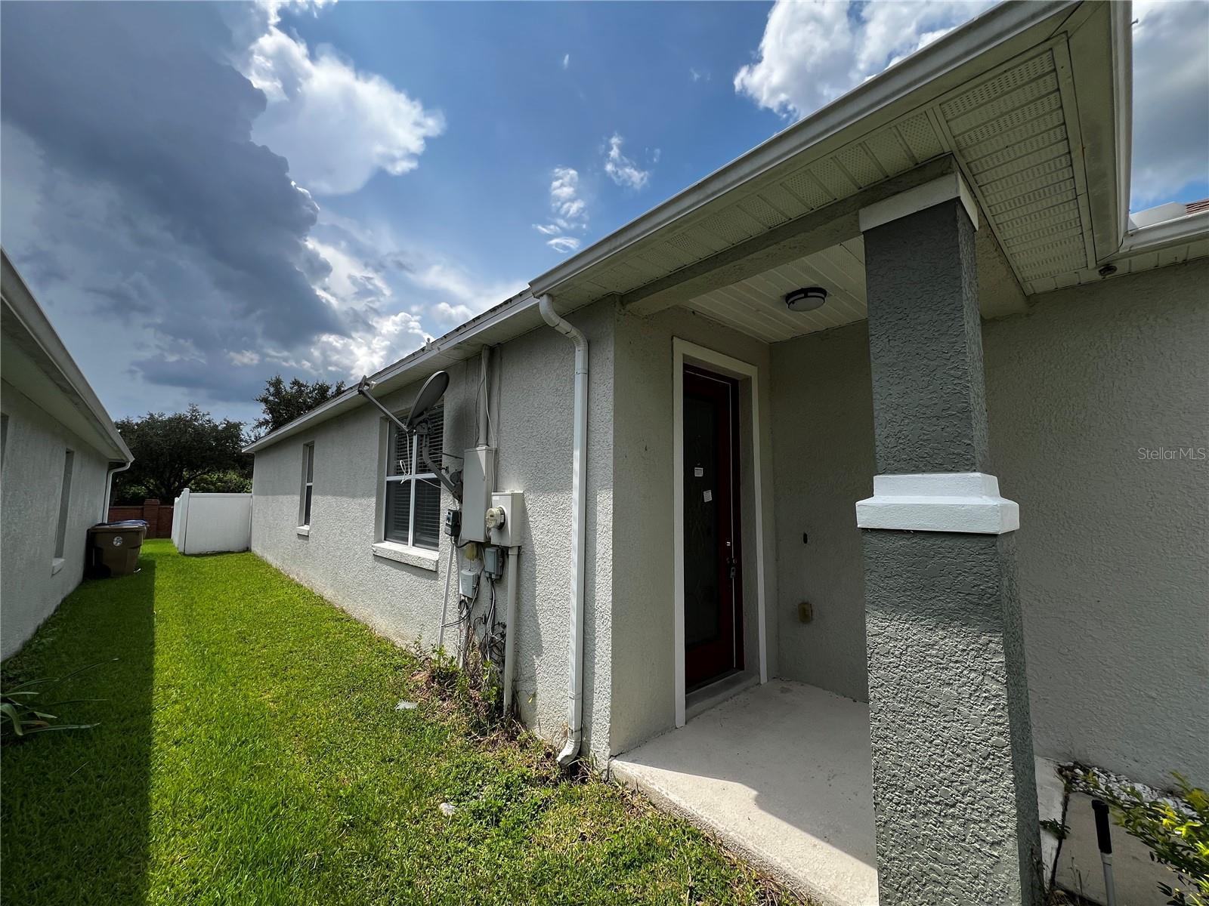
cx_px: 604
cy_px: 453
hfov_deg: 106.2
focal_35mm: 13
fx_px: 454
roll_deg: +0.1
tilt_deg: +5.8
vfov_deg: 89.9
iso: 32
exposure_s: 1/943
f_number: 1.8
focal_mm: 1.57
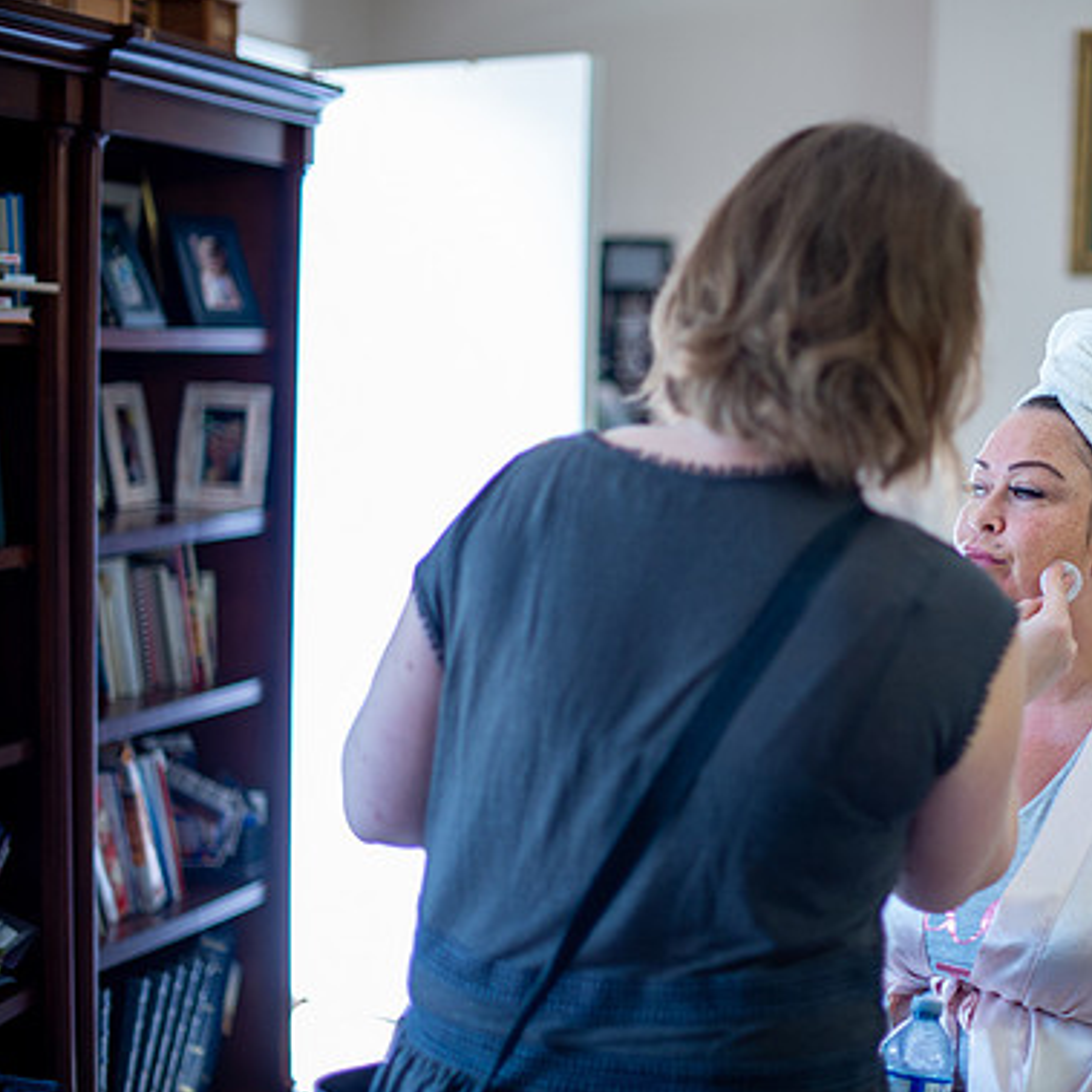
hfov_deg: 26.1
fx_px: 2320
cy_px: 547
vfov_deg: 26.5
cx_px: 830
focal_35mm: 65
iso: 800
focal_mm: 50
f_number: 1.4
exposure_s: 1/250
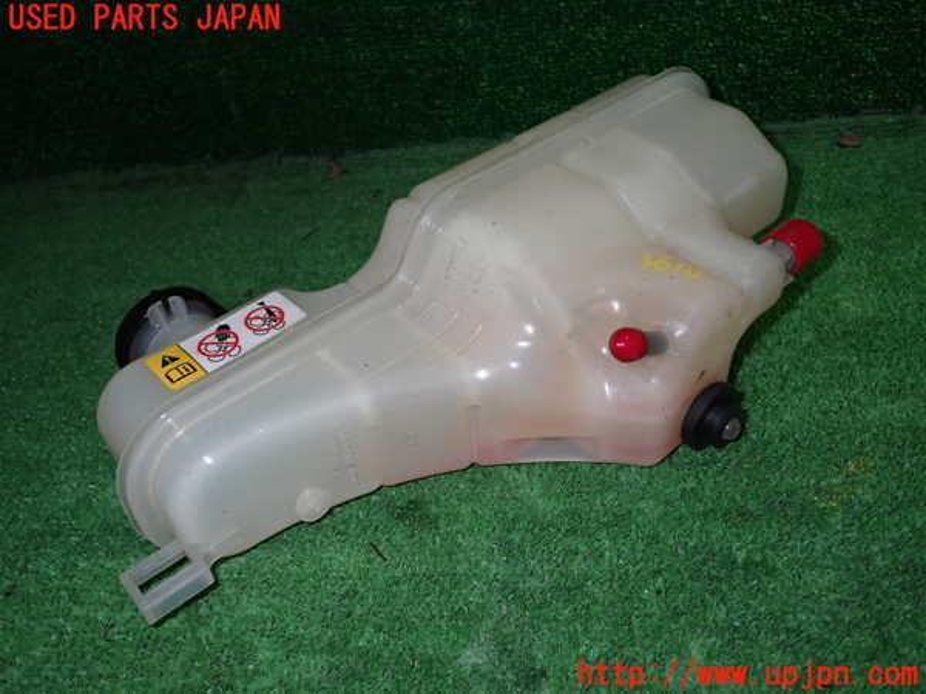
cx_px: 463
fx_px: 856
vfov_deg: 44.2
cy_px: 347
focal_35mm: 32
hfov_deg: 56.8
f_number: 7.1
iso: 200
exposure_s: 1/30
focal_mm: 5.79
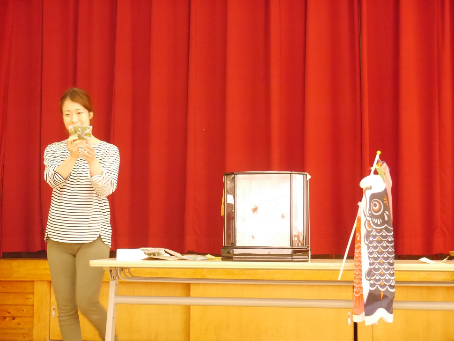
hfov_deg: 33.2
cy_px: 170
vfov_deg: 25.2
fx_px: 761
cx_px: 227
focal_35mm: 58
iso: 3200
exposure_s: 1/40
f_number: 5.4
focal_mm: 29
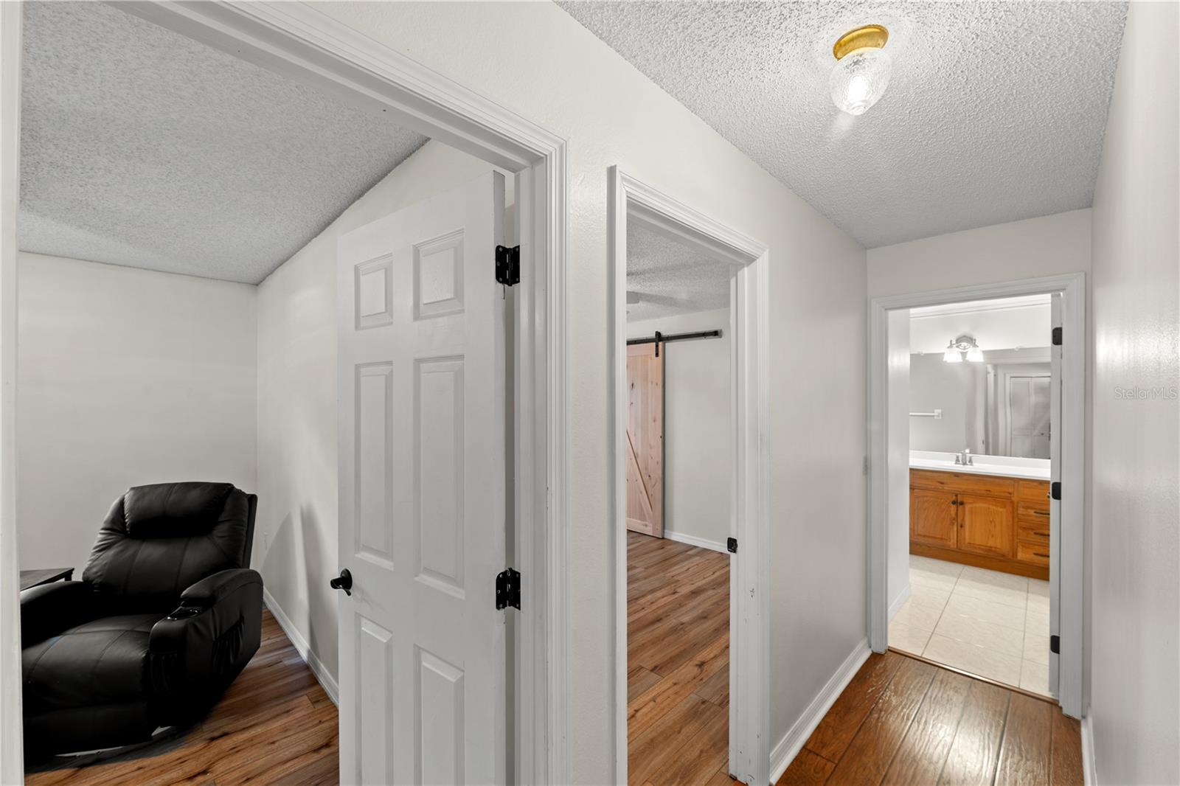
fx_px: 459
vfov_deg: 81.2
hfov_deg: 104.3
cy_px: 393
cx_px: 590
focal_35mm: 14
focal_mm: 14
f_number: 9
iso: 200
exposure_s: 2.5
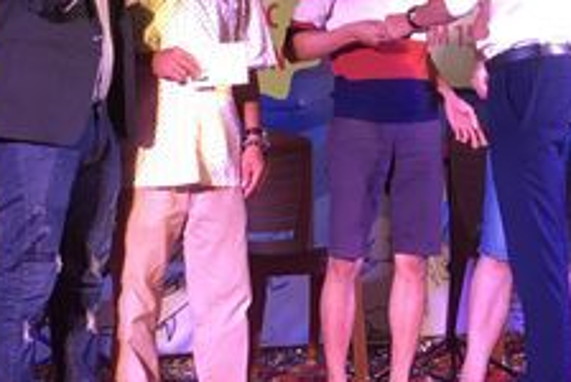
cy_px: -3
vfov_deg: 15.6
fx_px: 1366
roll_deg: -1.8
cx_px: 456
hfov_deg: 23.3
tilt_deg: +4.6
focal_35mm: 86
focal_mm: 4.15
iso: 32
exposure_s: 1/33
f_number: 2.2
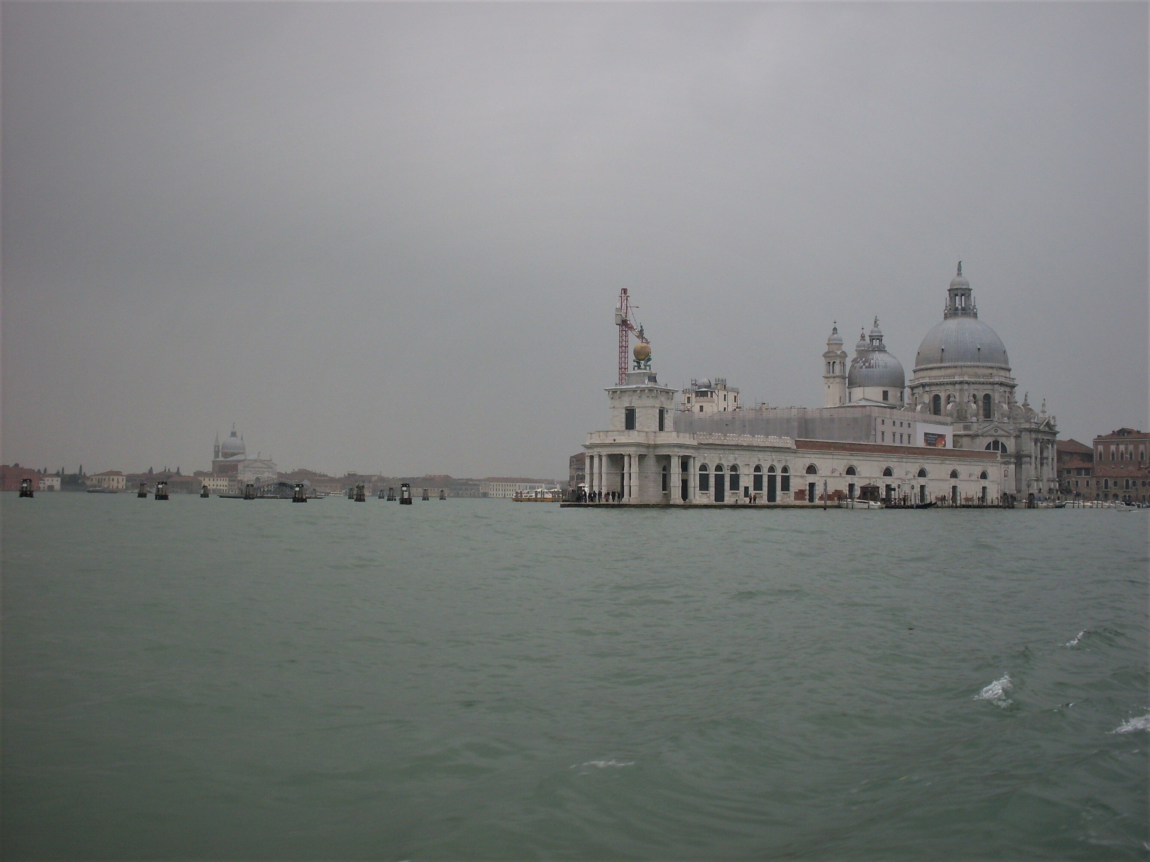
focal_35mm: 38
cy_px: 431
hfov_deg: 49.0
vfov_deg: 37.7
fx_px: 1262
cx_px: 575
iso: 80
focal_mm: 6.3
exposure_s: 1/90
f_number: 8.4
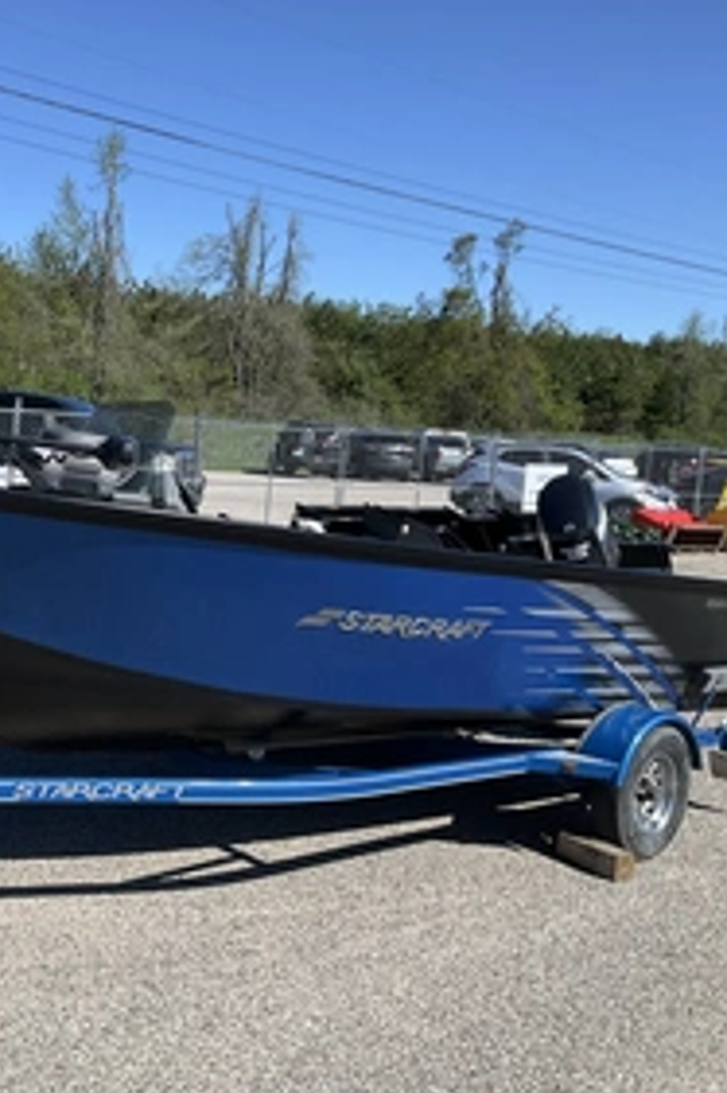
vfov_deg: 45.5
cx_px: 101
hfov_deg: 30.1
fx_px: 1304
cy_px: 545
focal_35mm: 43
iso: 25
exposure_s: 1/1730
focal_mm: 3
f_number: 1.8
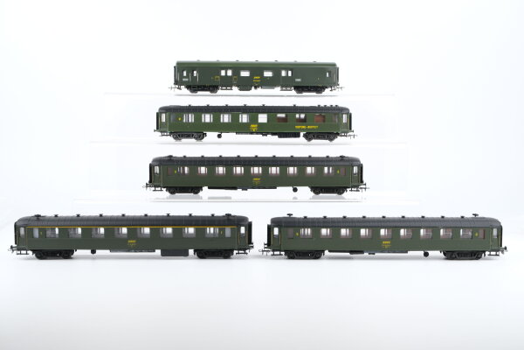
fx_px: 655
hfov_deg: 43.6
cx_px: 262
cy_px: 175
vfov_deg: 29.9
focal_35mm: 45
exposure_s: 1/125
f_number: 8
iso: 400
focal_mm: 30
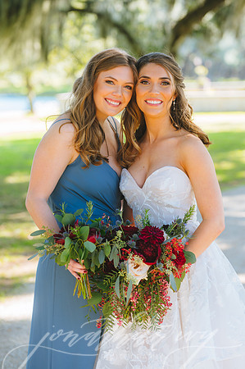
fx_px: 1187
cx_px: 122
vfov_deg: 17.7
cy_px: 184
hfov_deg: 11.8
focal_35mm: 116
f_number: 2.8
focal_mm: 116
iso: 160
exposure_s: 1/100
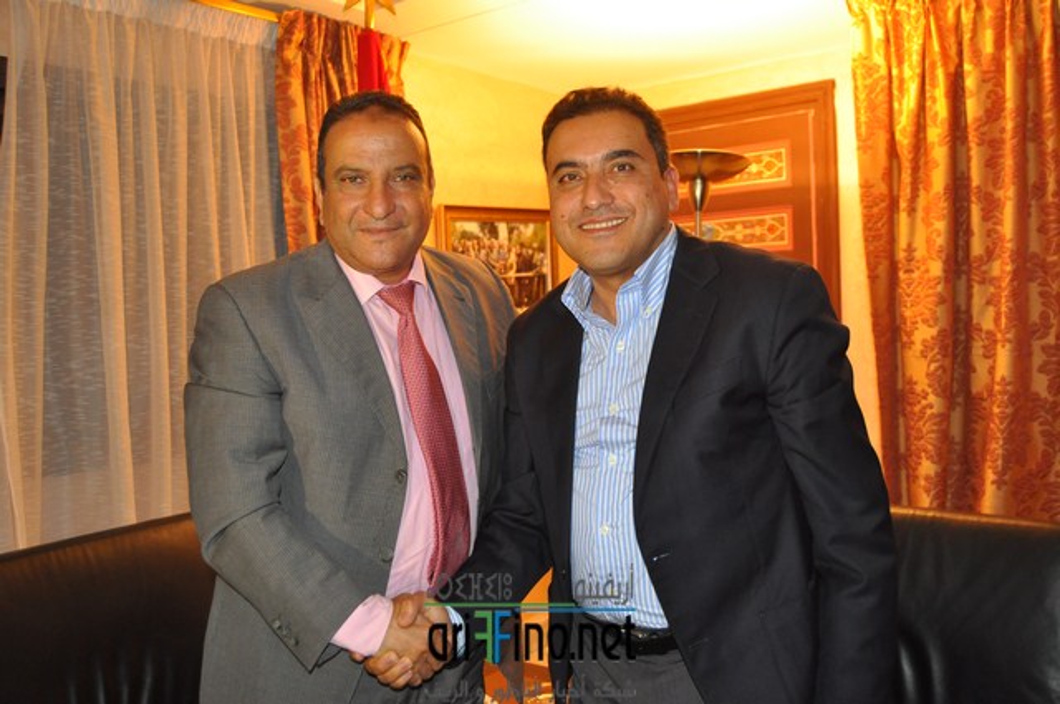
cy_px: 352
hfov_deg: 57.3
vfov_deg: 39.9
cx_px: 530
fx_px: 970
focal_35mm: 33
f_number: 3.5
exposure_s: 1/60
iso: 800
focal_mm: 22
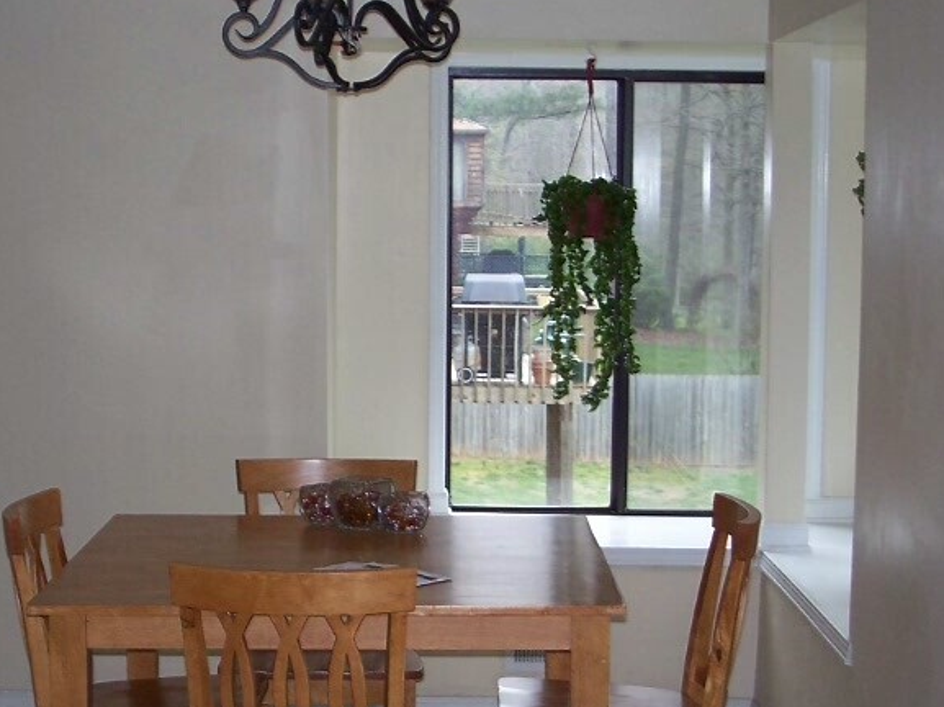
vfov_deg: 19.1
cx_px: 348
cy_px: 460
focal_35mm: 77
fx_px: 2099
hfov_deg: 25.3
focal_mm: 7.8
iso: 200
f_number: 2.8
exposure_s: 1/60
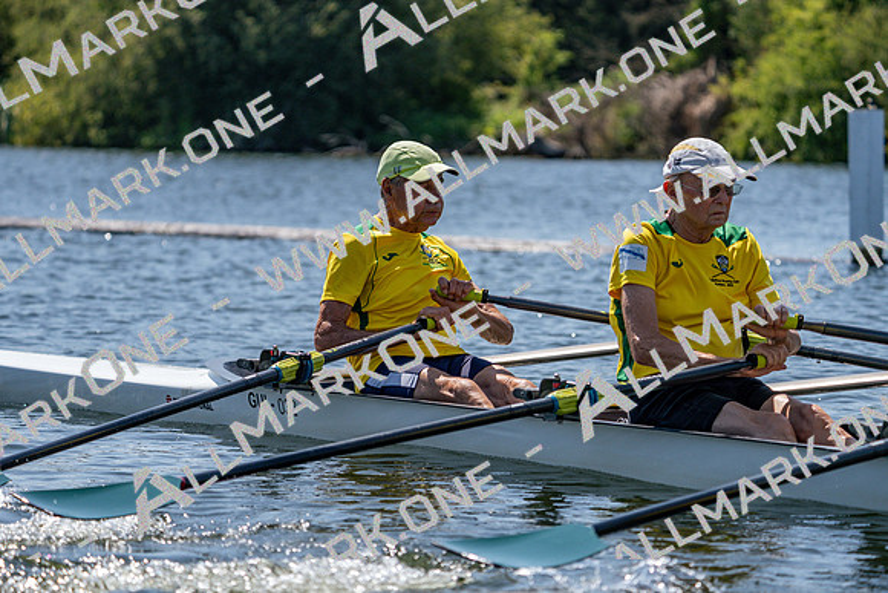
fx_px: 4934
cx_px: 444
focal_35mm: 200
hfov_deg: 10.3
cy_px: 296
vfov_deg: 6.9
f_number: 5.6
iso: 200
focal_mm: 200
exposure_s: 1/2000
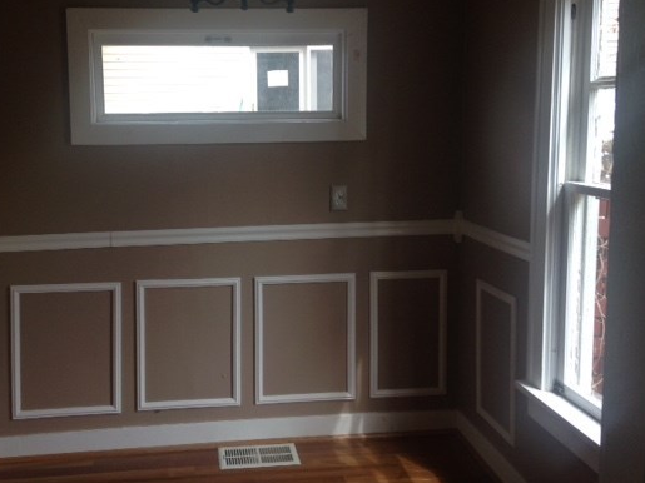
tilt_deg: -5.9
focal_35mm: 41
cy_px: 193
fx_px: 764
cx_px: 248
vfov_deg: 35.0
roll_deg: -1.6
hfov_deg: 45.5
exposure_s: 1/120
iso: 64
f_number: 2.4
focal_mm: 4.12
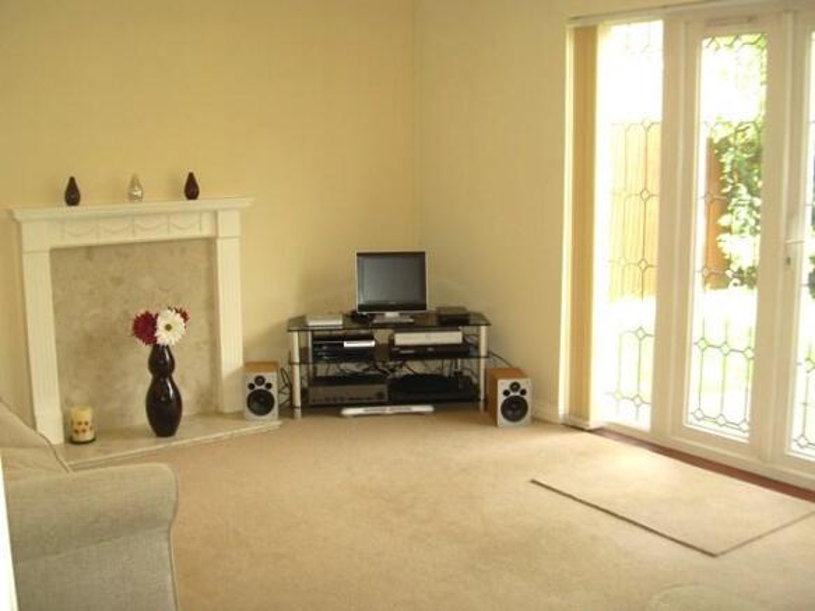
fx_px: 918
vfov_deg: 36.8
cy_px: 306
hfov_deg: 47.9
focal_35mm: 39
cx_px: 408
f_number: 2.8
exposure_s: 1/60
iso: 100
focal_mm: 8
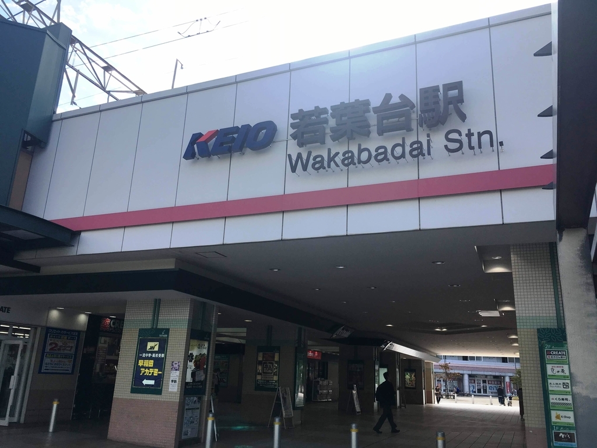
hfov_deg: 61.7
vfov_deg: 48.2
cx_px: 298
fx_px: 500
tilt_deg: +17.4
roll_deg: -2.7
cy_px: 224
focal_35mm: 29
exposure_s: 1/761
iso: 25
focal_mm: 4.15
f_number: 2.2
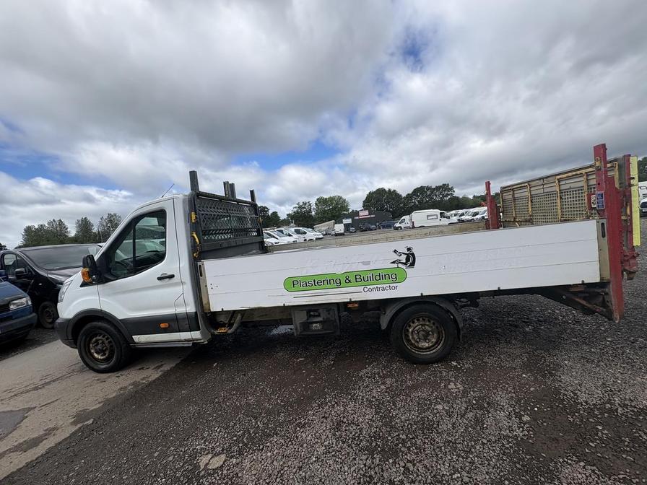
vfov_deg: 85.7
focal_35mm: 14
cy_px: 242
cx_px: 324
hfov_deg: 102.1
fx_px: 262
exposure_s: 1/1880
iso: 50
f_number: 2.2
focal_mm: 2.22
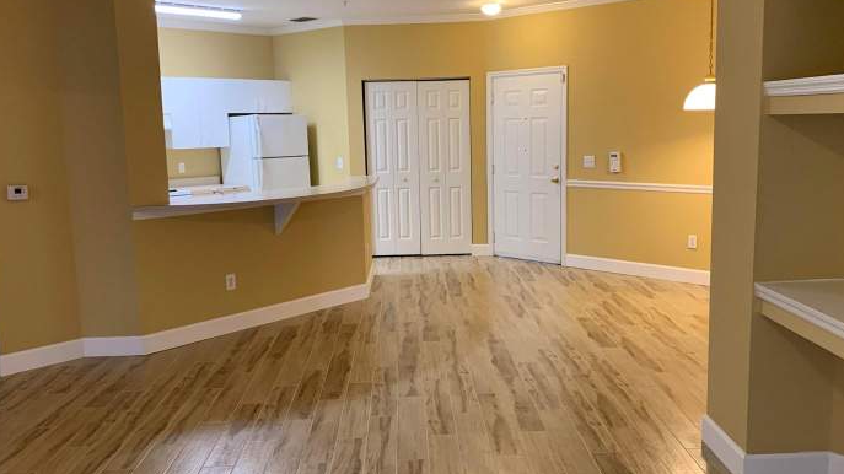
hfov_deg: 59.5
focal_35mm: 33
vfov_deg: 35.6
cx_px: 420
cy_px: 238
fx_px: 738
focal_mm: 4.25
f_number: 1.8
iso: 200
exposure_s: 1/60
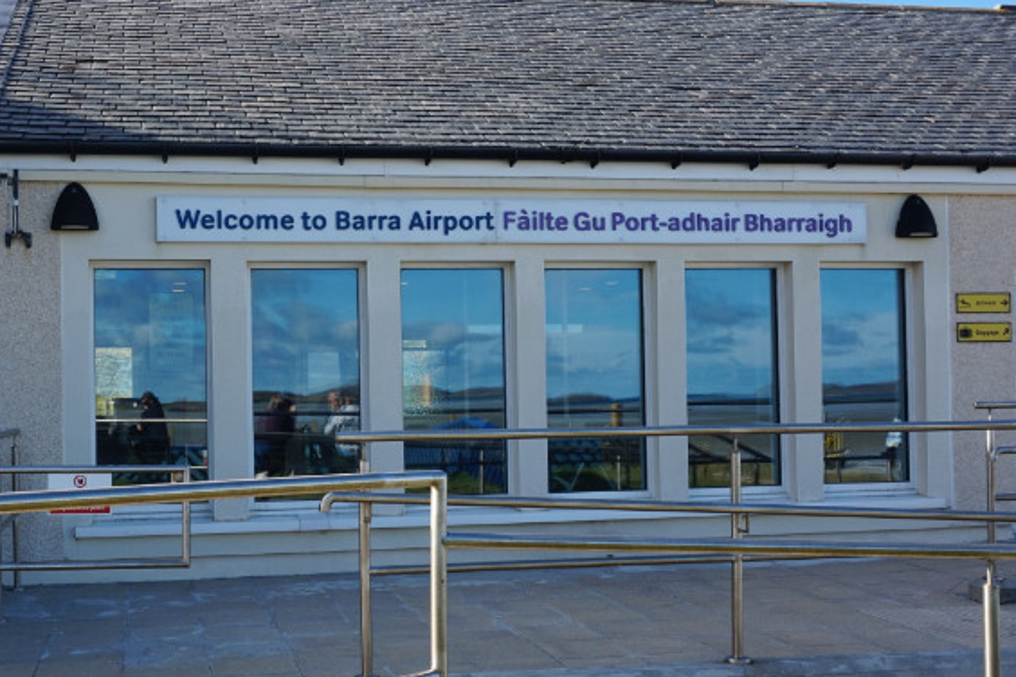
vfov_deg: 30.0
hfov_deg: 43.4
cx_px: 366
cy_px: 386
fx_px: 1262
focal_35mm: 45
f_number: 11
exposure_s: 1/80
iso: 100
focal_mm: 21
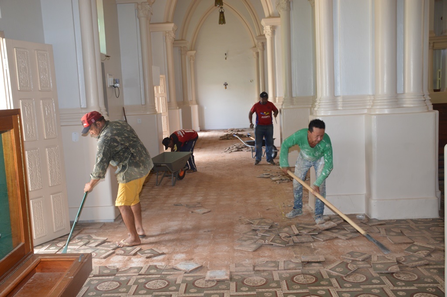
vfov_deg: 36.8
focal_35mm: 36
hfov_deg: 53.2
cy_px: 148
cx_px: 224
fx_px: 447
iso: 400
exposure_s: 1/60
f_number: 4
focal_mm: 24
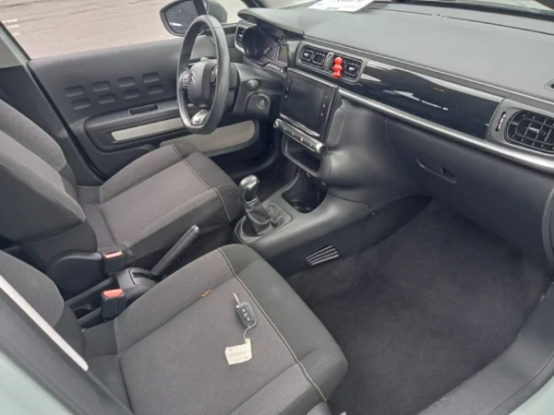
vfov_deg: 49.7
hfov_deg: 63.4
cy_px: 208
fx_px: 448
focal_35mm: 28
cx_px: 277
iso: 112
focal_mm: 3.46
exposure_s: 1/50
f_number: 2.2
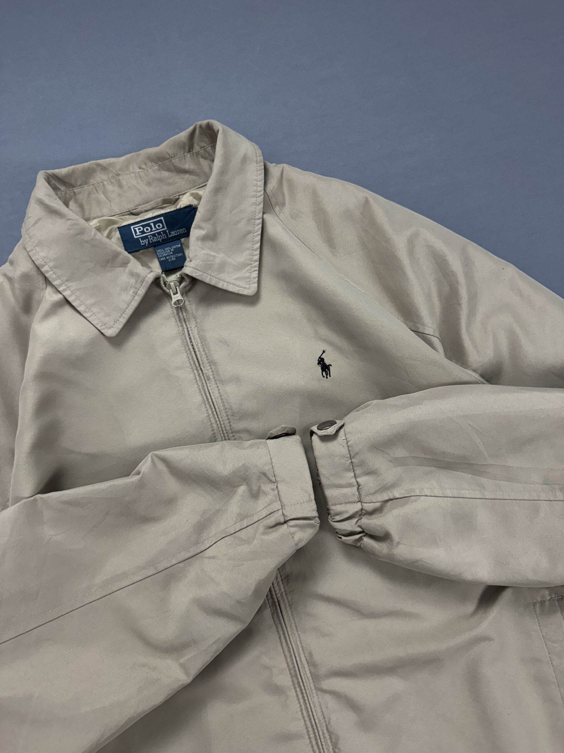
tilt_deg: -81.9
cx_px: 282
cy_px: 376
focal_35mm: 24
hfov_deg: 56.8
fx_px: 521
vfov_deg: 71.6
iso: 160
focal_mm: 6.76
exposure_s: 1/120
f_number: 1.78
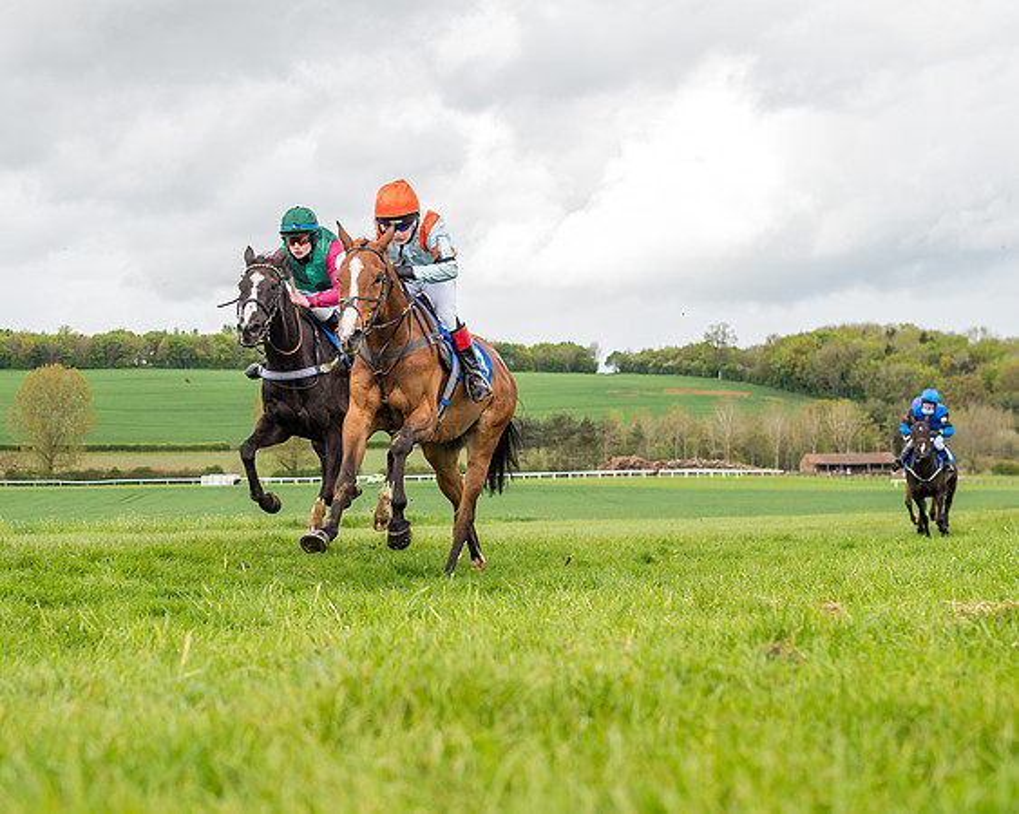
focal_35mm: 81
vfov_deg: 19.0
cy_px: 339
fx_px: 2428
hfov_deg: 23.6
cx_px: 337
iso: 400
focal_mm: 50
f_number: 5
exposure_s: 1/1250
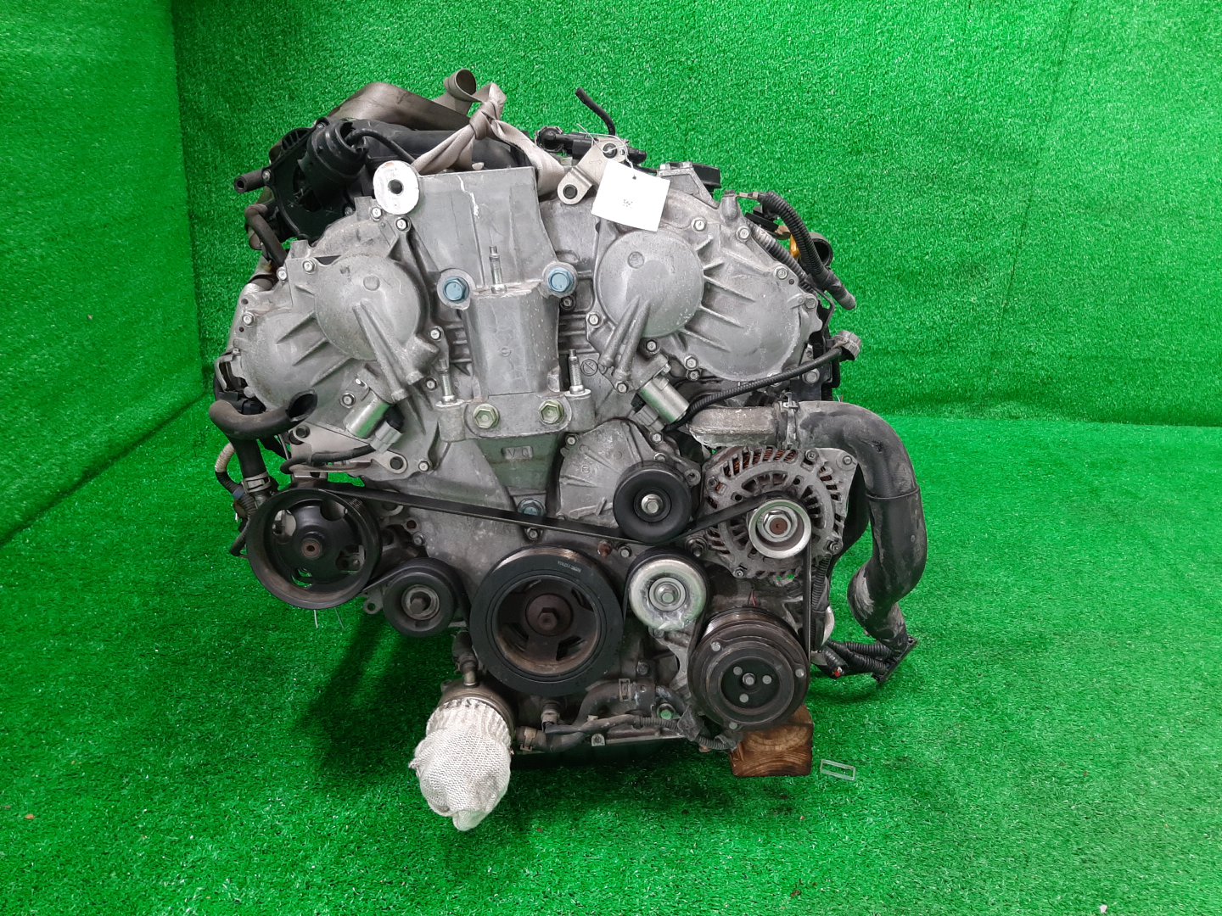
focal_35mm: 26
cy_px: 458
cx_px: 611
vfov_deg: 53.1
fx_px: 918
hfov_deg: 67.3
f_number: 1.7
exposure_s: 1/50
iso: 128
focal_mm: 3.93
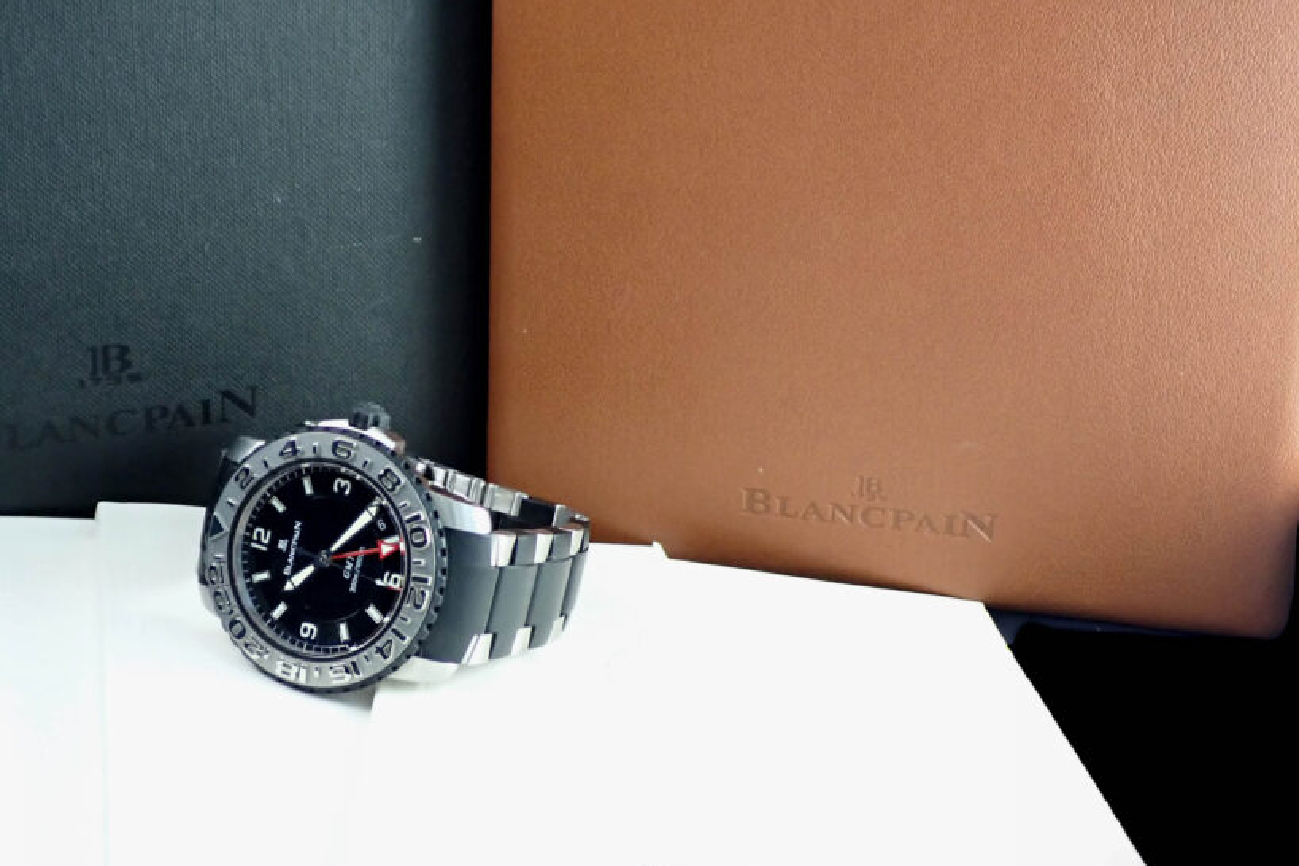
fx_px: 2092
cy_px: 421
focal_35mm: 58
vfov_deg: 23.4
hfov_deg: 34.0
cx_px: 368
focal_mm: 6.83
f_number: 2.7
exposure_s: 1/40
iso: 400
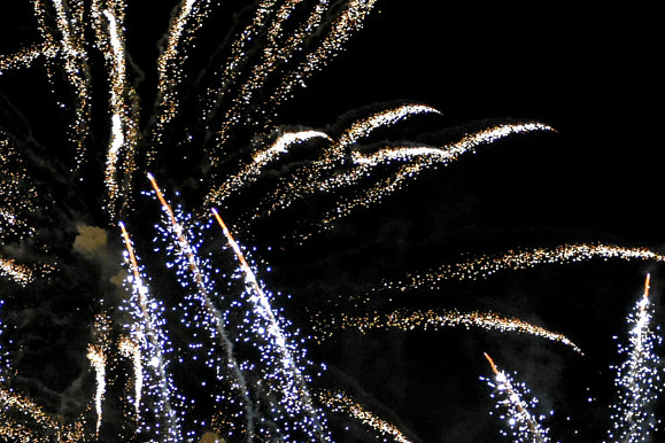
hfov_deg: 10.3
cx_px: 85
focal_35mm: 199
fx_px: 3676
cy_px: 394
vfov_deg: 6.9
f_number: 4.5
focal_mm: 48
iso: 3600
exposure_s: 1/60
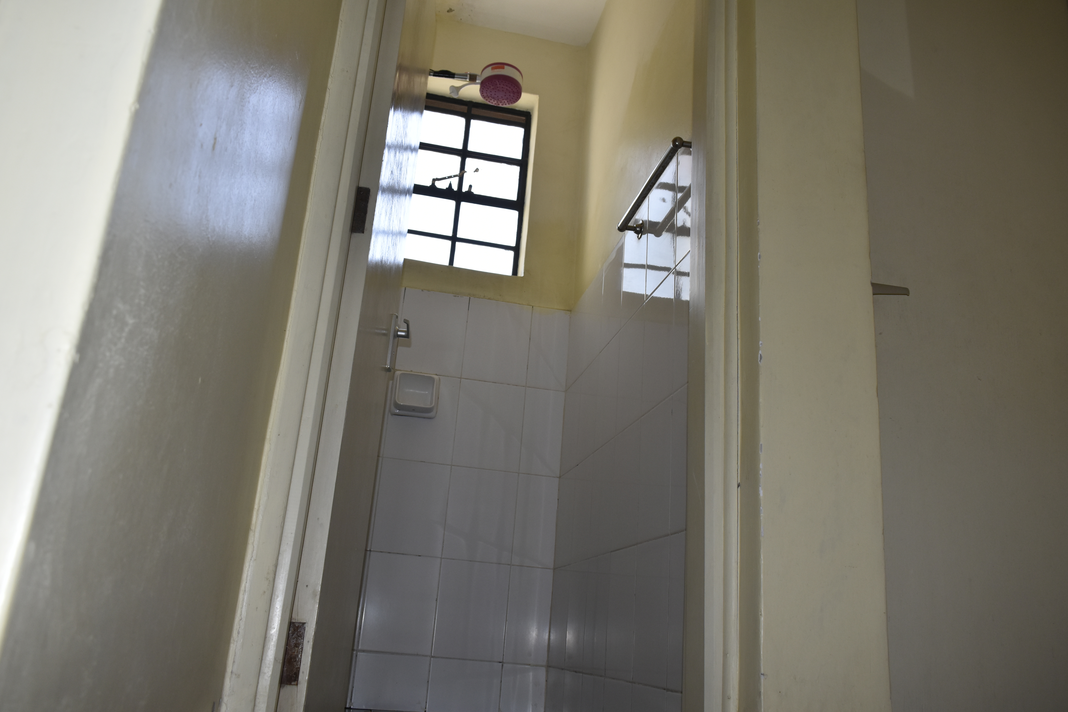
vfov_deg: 43.6
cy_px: 356
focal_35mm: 30
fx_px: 890
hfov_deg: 61.9
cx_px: 534
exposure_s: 1/125
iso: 500
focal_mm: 20
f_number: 5.6
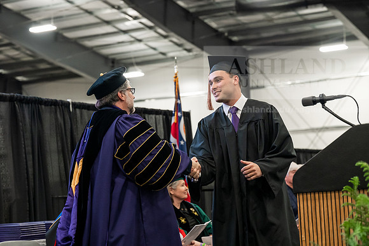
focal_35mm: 85
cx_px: 184
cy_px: 123
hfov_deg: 23.9
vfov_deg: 16.1
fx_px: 871
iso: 4000
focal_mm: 85
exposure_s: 1/200
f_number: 4.5
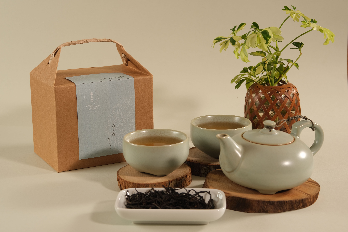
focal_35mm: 75
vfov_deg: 18.2
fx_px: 725
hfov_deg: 27.0
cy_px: 116
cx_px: 174
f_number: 9
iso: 160
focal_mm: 50
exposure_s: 1/5
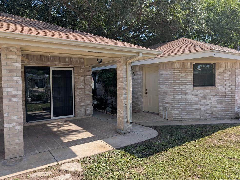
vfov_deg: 55.0
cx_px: 116
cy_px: 91
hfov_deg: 69.3
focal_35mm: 25
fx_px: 174
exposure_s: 1/673
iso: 20
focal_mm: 6.9
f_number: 1.68
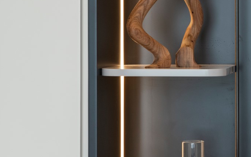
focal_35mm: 131
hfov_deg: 15.4
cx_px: 297
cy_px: 76
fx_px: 896
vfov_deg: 10.0
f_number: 6.3
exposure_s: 1/60
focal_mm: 54
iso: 500
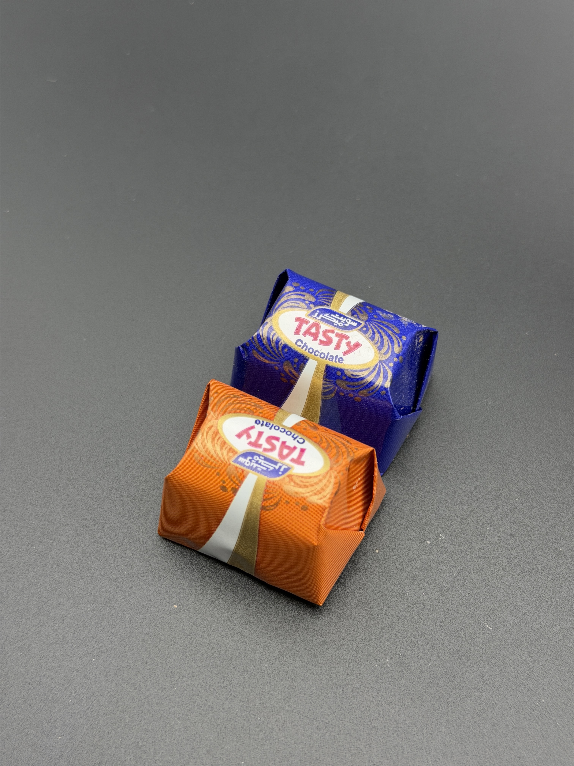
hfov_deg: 30.3
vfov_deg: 39.7
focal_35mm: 48
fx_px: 1061
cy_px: 383
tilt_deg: -58.0
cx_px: 287
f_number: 1.78
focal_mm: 6.76
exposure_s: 1/100
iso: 125
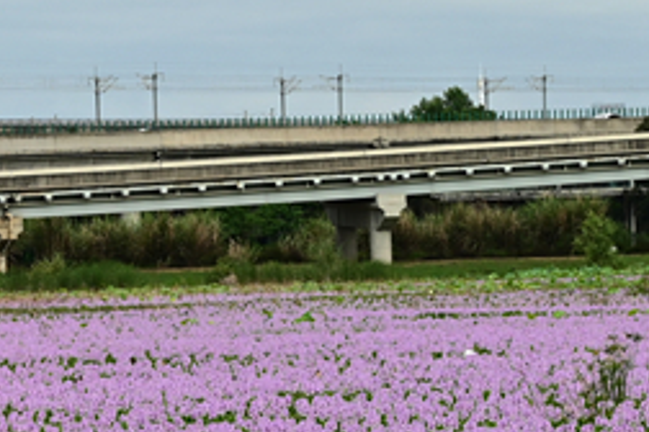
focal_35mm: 281
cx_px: 147
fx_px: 5065
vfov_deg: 4.9
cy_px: 568
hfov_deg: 7.3
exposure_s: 1/250
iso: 140
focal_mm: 59
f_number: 8
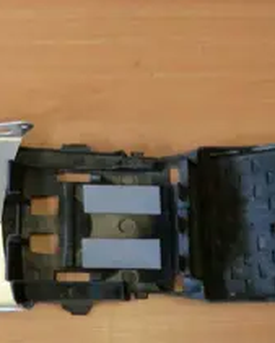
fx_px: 610
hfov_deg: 24.2
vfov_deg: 31.4
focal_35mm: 60
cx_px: -5
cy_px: 189
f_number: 3.2
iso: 200
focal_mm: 4.9
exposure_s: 1/60
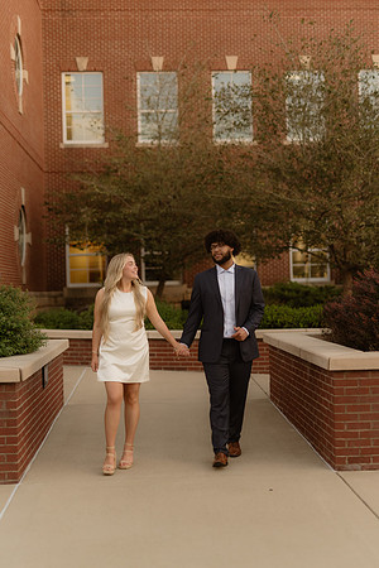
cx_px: 190
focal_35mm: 50
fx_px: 790
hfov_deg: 27.0
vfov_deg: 39.6
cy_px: 284
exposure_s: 1/320
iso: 250
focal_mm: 50
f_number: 1.4
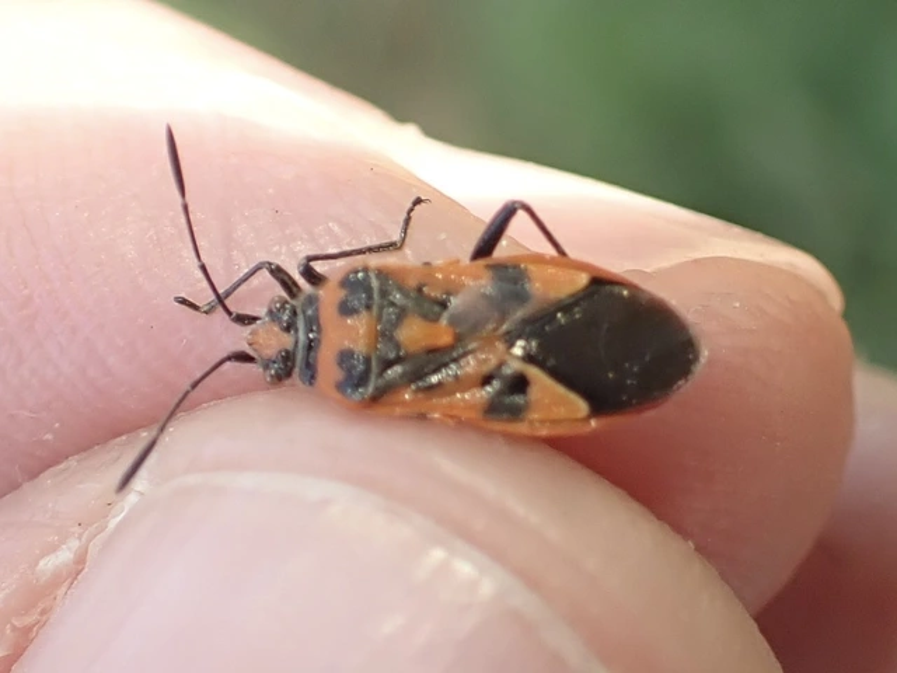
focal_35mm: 30
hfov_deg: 60.0
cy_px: 336
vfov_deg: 46.8
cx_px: 448
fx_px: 777
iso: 100
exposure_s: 1/160
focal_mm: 5.4
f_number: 2.3
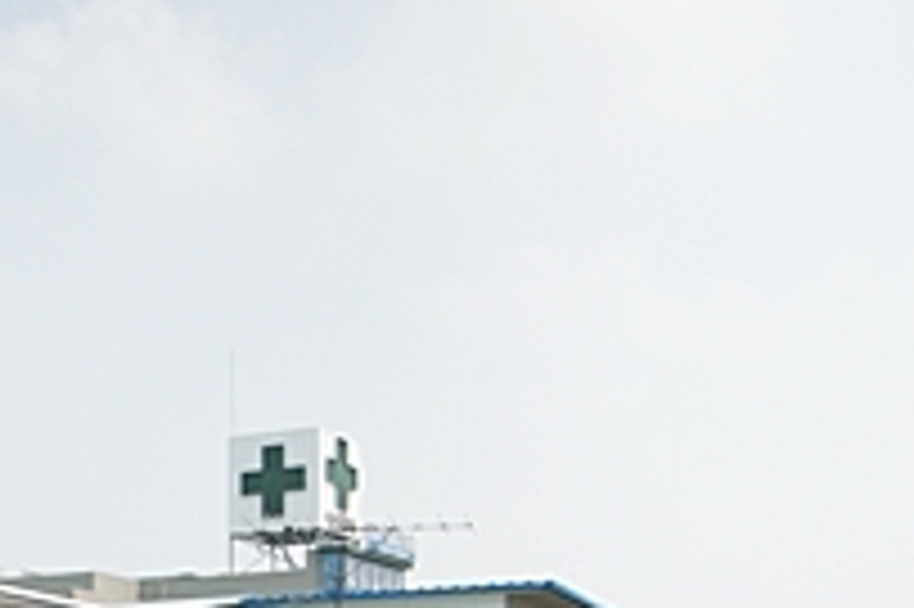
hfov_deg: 30.3
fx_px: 1648
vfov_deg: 19.4
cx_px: 189
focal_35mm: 65
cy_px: 770
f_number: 4
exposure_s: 1/4000
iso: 400
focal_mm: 11
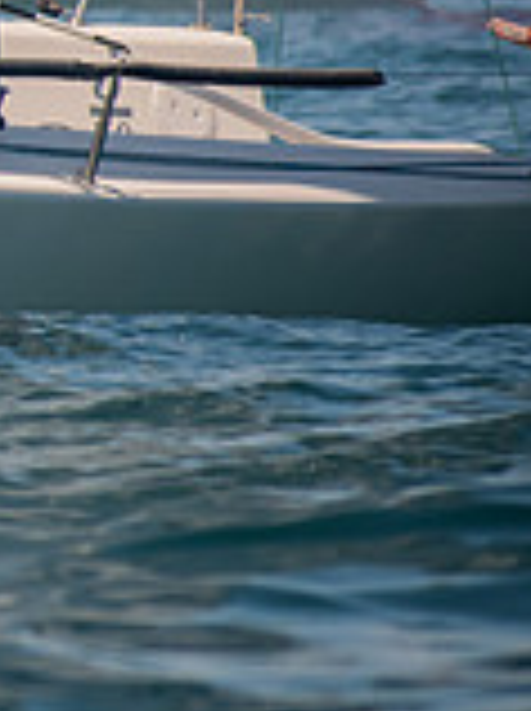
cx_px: -770
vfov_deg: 2.3
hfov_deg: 1.7
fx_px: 17842
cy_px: -115
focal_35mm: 870
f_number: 5
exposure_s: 1/1250
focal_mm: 160
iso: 400
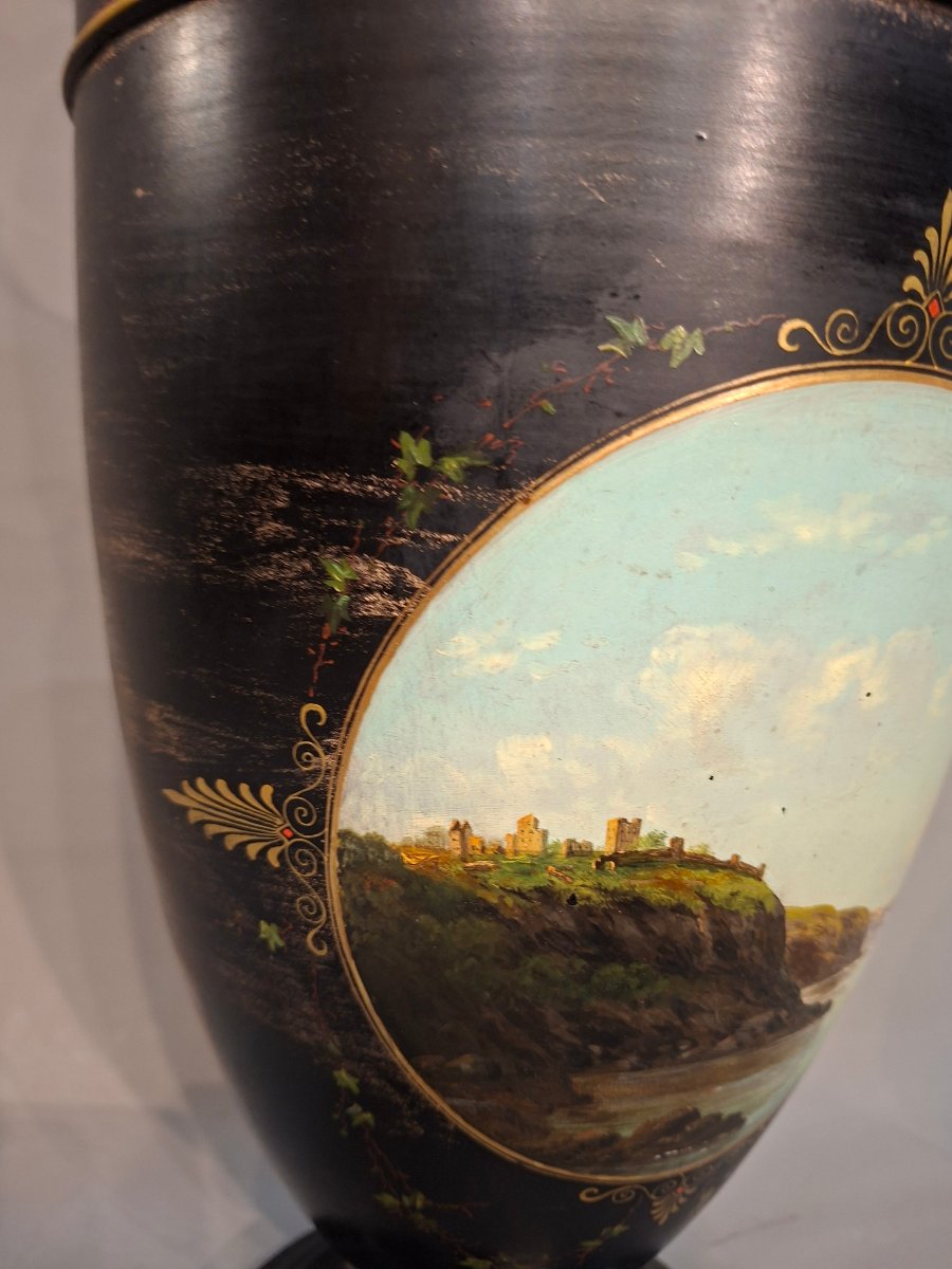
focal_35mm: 23
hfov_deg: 58.9
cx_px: 476
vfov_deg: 73.9
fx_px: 843
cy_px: 634
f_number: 1.8
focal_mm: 5.54
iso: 400
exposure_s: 1/25
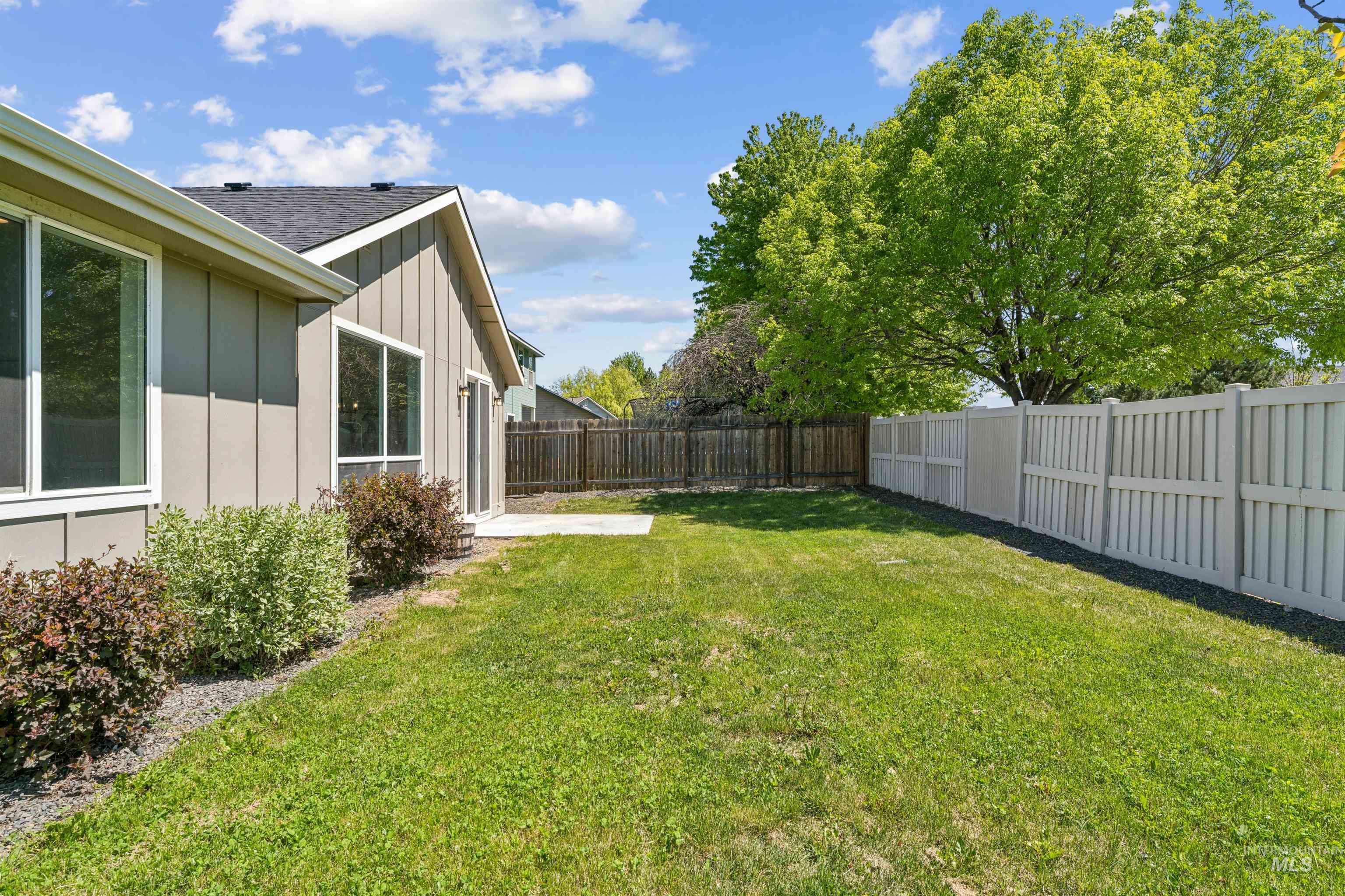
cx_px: 672
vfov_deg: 65.1
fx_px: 702
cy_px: 448
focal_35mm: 19
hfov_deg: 87.5
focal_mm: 18.8
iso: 400
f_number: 13
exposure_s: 1/160
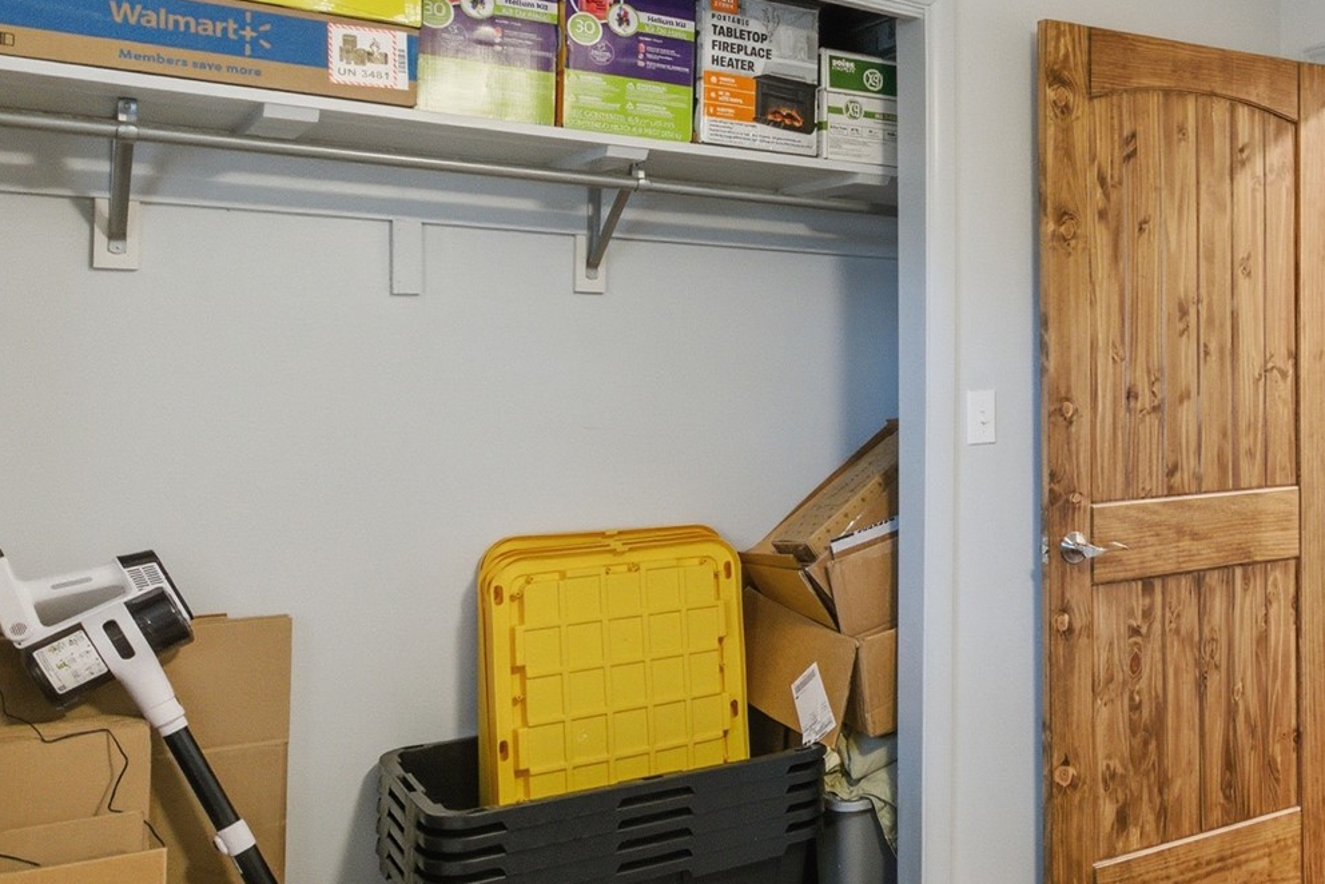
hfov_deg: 48.8
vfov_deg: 37.7
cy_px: 344
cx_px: 1184
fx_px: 1288
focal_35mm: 35
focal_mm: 16
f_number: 10
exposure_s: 1/80
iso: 1600
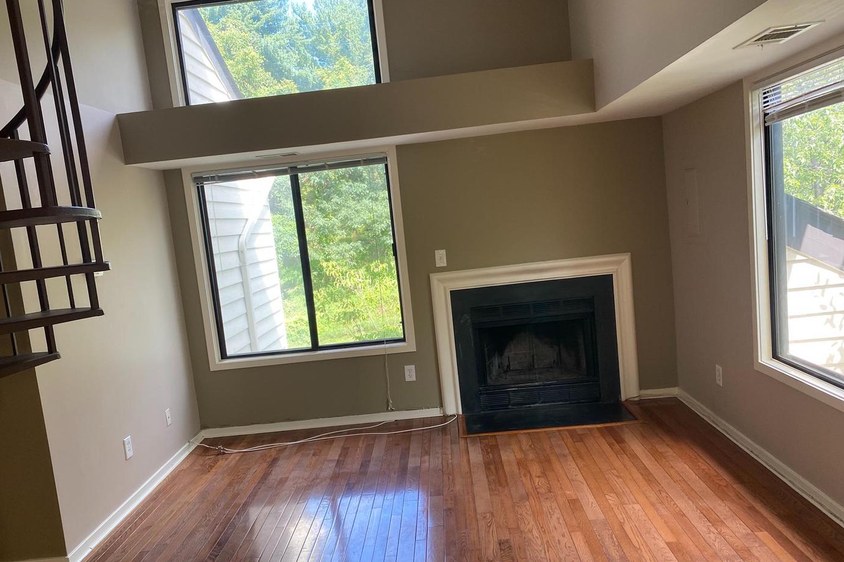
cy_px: 305
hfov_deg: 65.5
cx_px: 410
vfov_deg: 46.3
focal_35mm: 28
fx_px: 656
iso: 64
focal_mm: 4.25
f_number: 1.8
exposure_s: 1/122
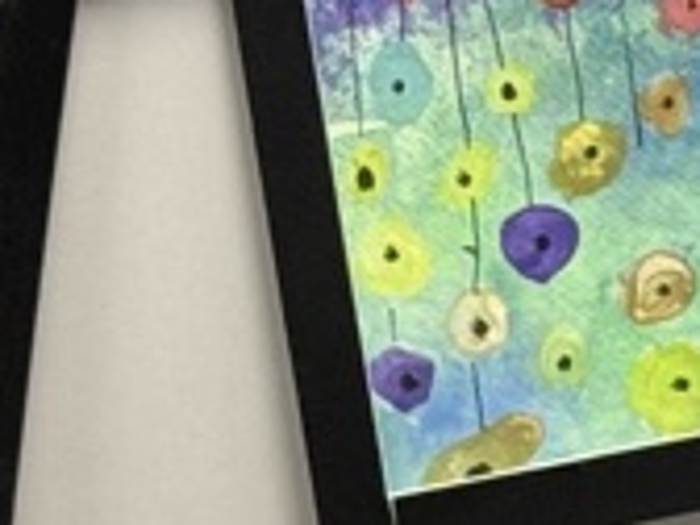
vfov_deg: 4.3
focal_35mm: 343
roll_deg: +0.9
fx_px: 6936
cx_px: 633
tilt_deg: -15.2
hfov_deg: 5.8
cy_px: 1042
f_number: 1.78
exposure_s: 1/60
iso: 80
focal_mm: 6.76
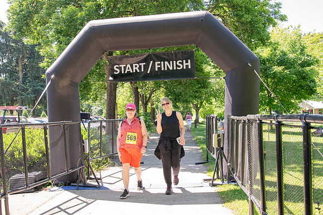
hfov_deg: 53.2
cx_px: 162
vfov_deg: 36.8
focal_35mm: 36
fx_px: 323
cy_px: 108
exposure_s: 1/400
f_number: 4
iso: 500
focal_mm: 24
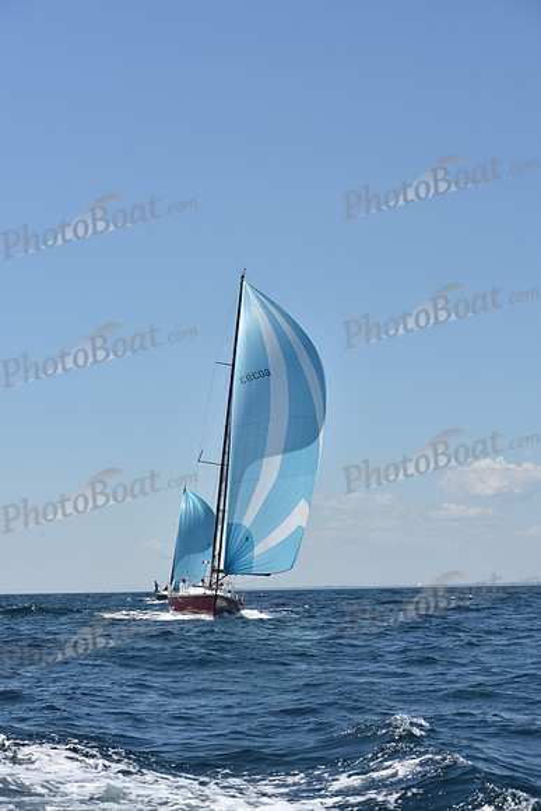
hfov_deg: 19.5
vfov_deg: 28.8
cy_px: 406
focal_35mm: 70
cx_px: 270
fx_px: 1577
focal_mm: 70
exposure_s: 1/1000
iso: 200
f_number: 9
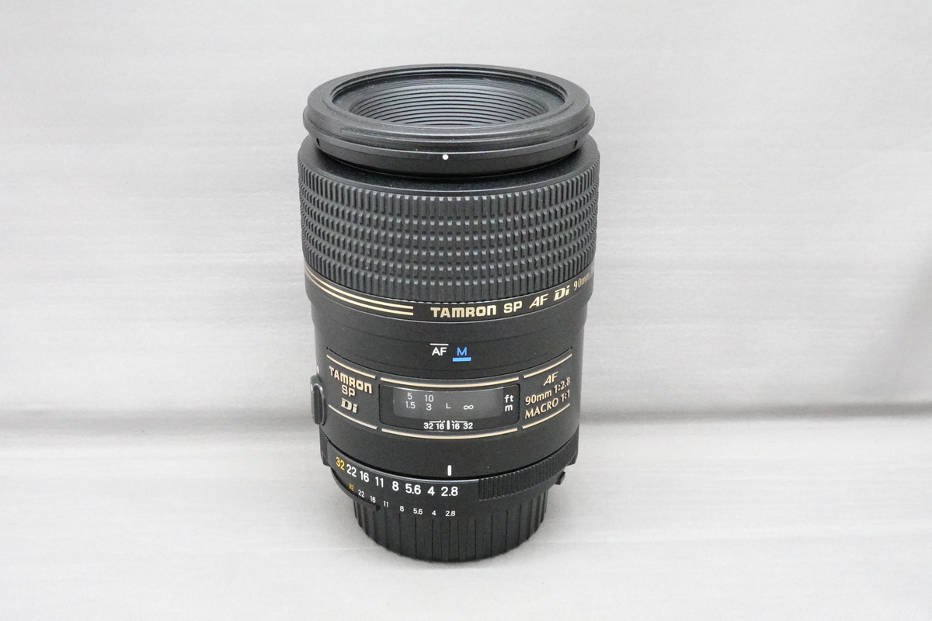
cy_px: 310
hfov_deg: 41.1
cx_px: 466
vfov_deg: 28.1
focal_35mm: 48
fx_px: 1243
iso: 6400
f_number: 8
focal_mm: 18.24
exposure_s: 1/40
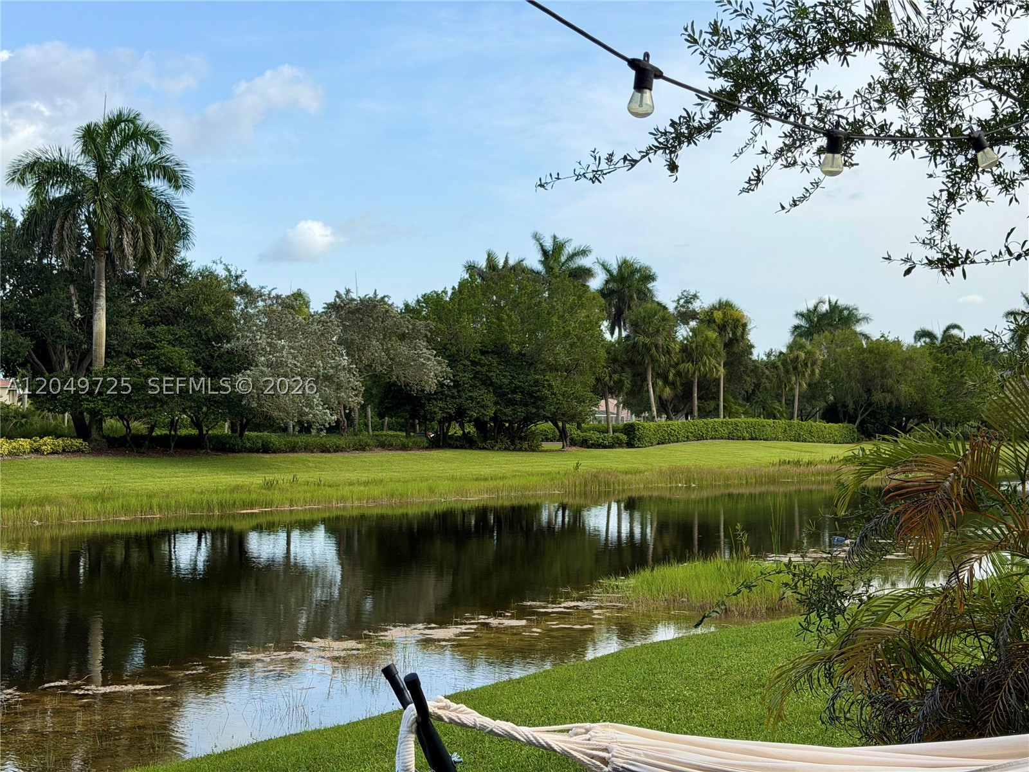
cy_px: 386
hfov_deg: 39.7
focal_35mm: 48
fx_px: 1427
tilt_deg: +1.6
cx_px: 514
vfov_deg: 30.3
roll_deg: +0.3
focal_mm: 6.76
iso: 64
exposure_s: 1/2865
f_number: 1.78
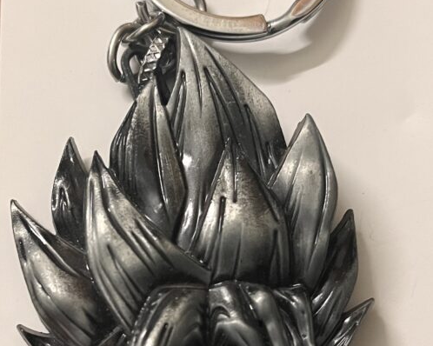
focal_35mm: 34
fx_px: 436
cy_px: 240
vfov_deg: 42.6
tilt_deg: -70.7
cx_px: 216
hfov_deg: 52.9
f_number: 1.6
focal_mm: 5.1
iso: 500
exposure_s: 1/33
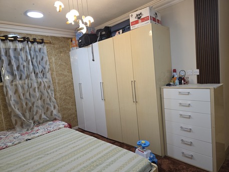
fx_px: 152
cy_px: 86
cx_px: 114
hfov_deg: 73.9
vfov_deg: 58.9
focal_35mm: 23
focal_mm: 6.3
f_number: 1.7
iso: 160
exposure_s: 1/120
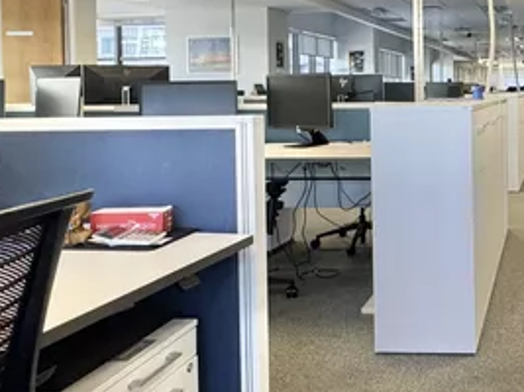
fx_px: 635
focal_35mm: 42
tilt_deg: -1.5
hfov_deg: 40.2
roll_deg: +0.5
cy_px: 106
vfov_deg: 33.7
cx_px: 504
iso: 200
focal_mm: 2.22
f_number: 2.2
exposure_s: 1/99
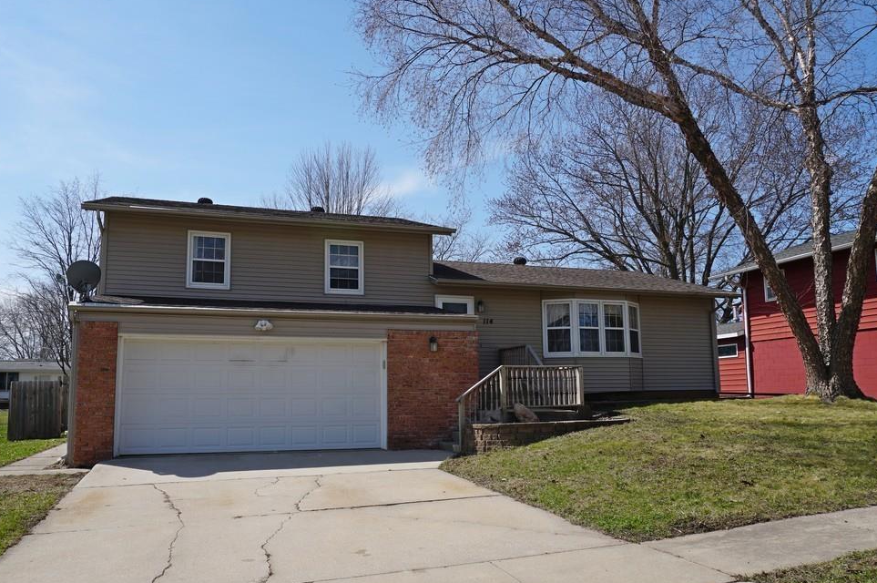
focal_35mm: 27
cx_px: 407
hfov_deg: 67.3
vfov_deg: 47.8
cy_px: 322
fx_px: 657
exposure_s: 1/160
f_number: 11
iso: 100
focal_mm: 16
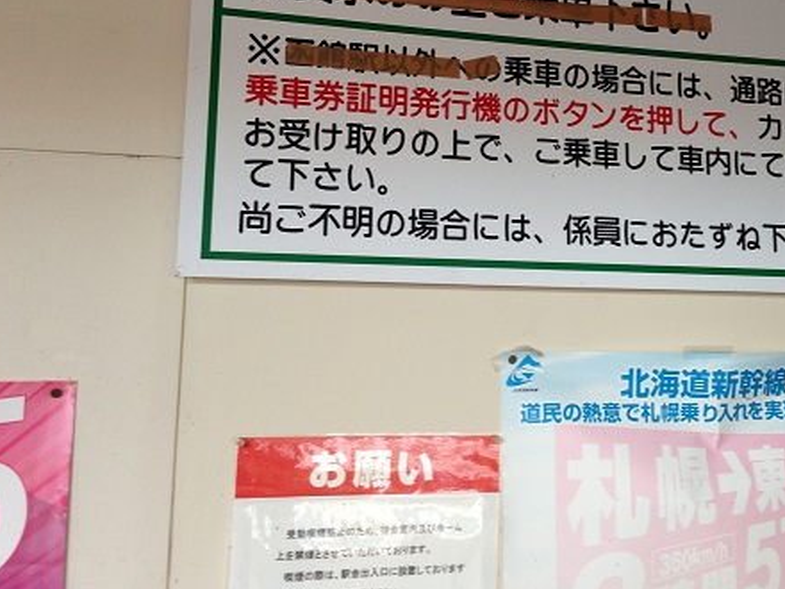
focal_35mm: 49
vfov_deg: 29.5
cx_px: 534
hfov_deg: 38.4
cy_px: 200
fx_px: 1111
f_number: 2.4
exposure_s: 1/20
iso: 50
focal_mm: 4.12
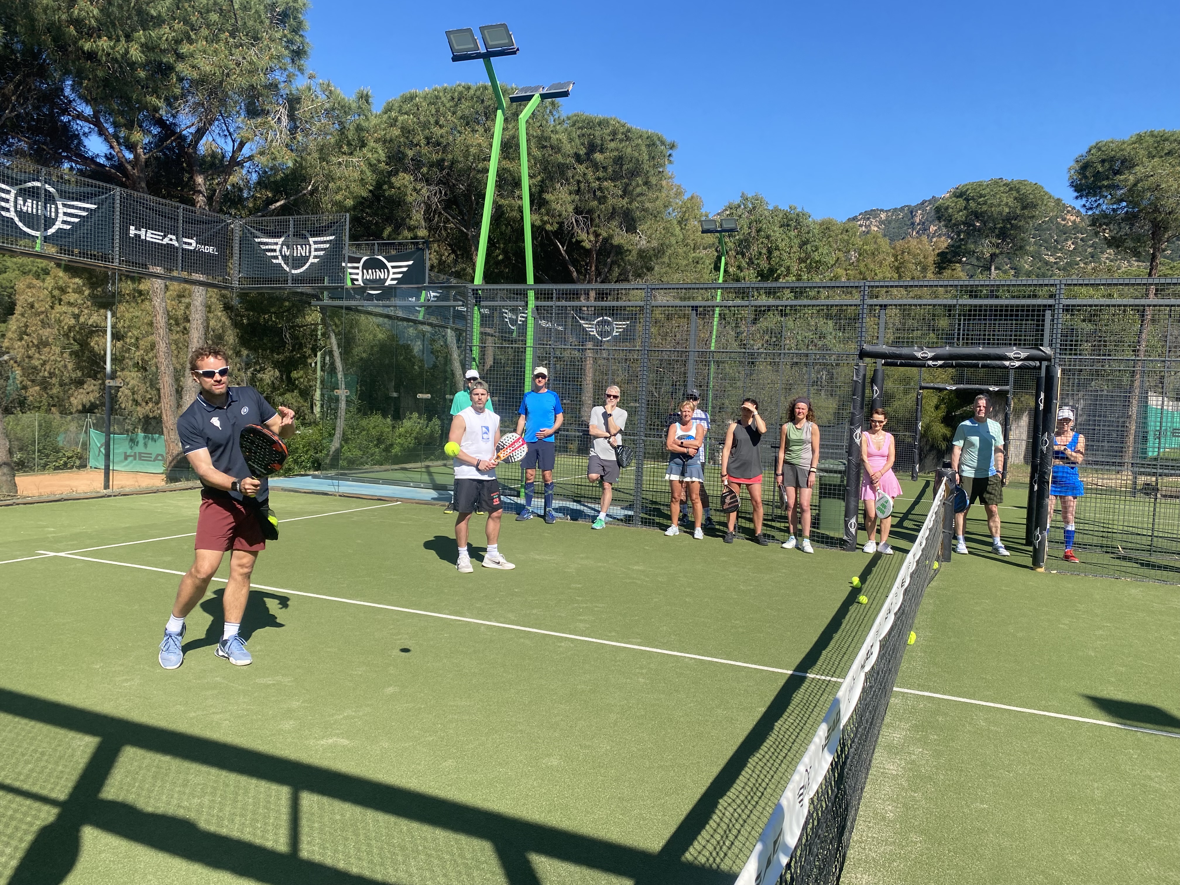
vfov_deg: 53.1
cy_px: 442
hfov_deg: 67.3
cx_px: 590
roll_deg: -2.9
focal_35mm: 26
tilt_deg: -4.3
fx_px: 886
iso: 32
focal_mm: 4.25
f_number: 1.8
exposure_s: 1/1961
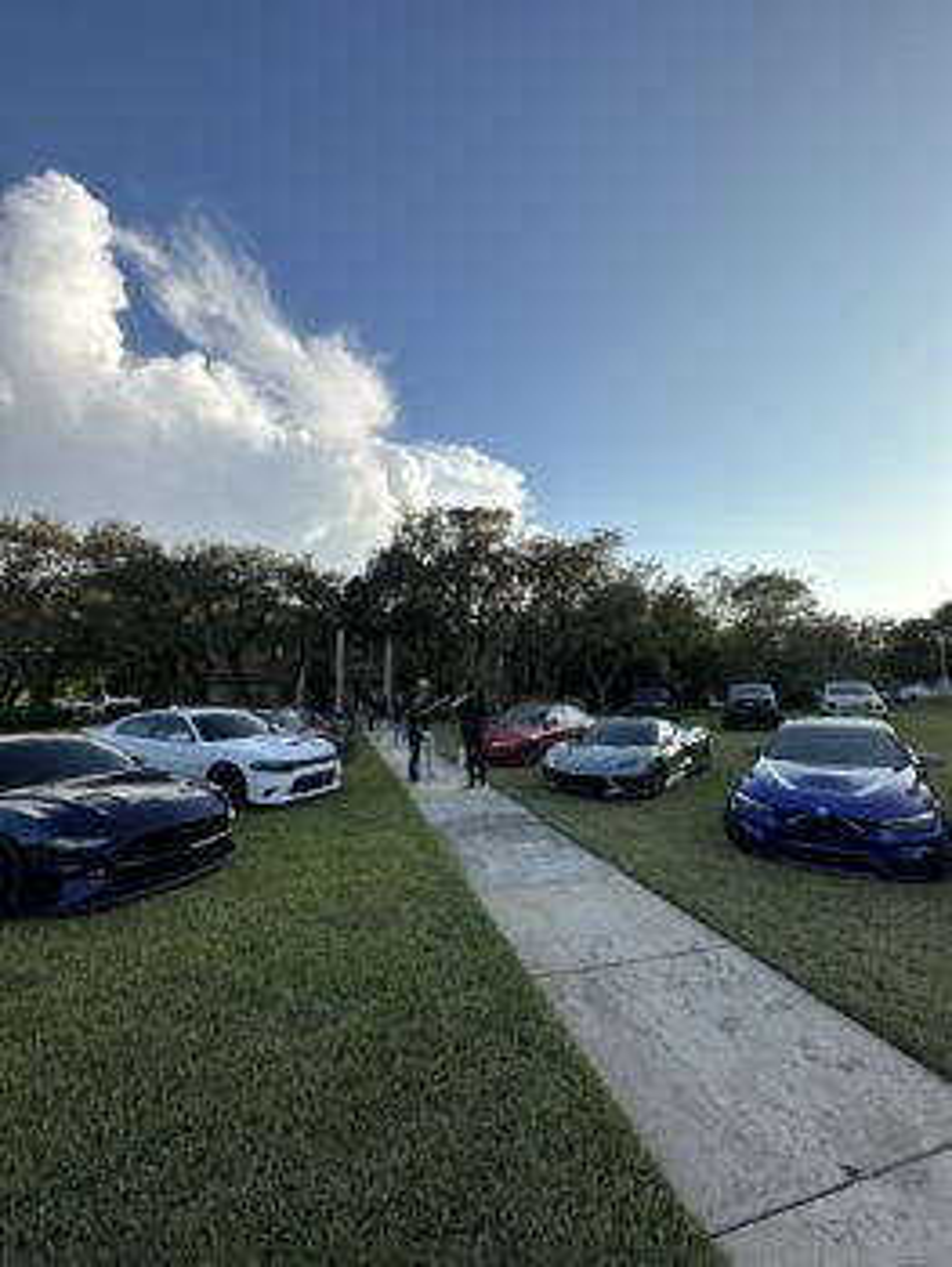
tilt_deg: +7.5
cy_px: 634
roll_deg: +0.0
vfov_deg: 102.0
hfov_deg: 85.7
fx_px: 513
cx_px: 476
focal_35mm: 14
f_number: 2.2
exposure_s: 1/1233
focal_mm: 2.22
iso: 50
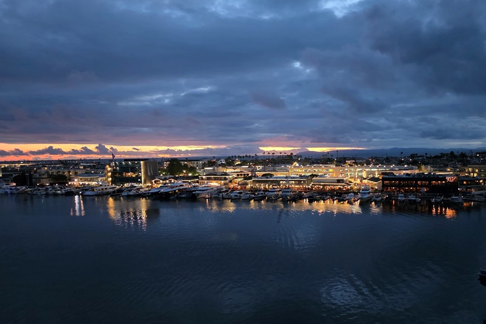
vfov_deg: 46.3
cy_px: 185
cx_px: 254
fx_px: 378
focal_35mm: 28
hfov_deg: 65.5
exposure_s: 1/60
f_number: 1.7
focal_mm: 6.3
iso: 1600
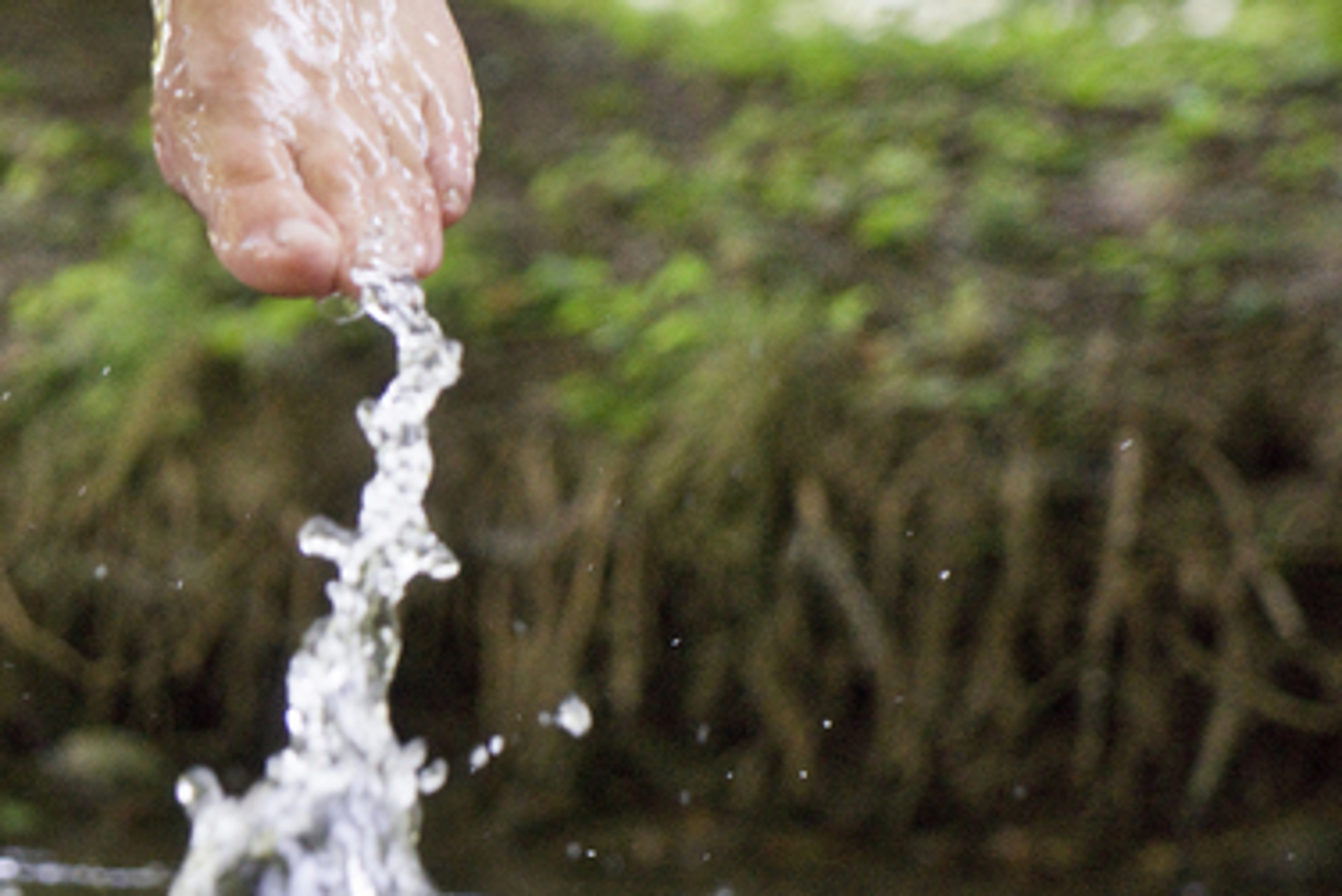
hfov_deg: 14.9
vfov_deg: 10.1
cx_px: 93
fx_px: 5071
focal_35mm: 136
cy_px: 468
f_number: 4
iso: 3200
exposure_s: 1/320
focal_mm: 64
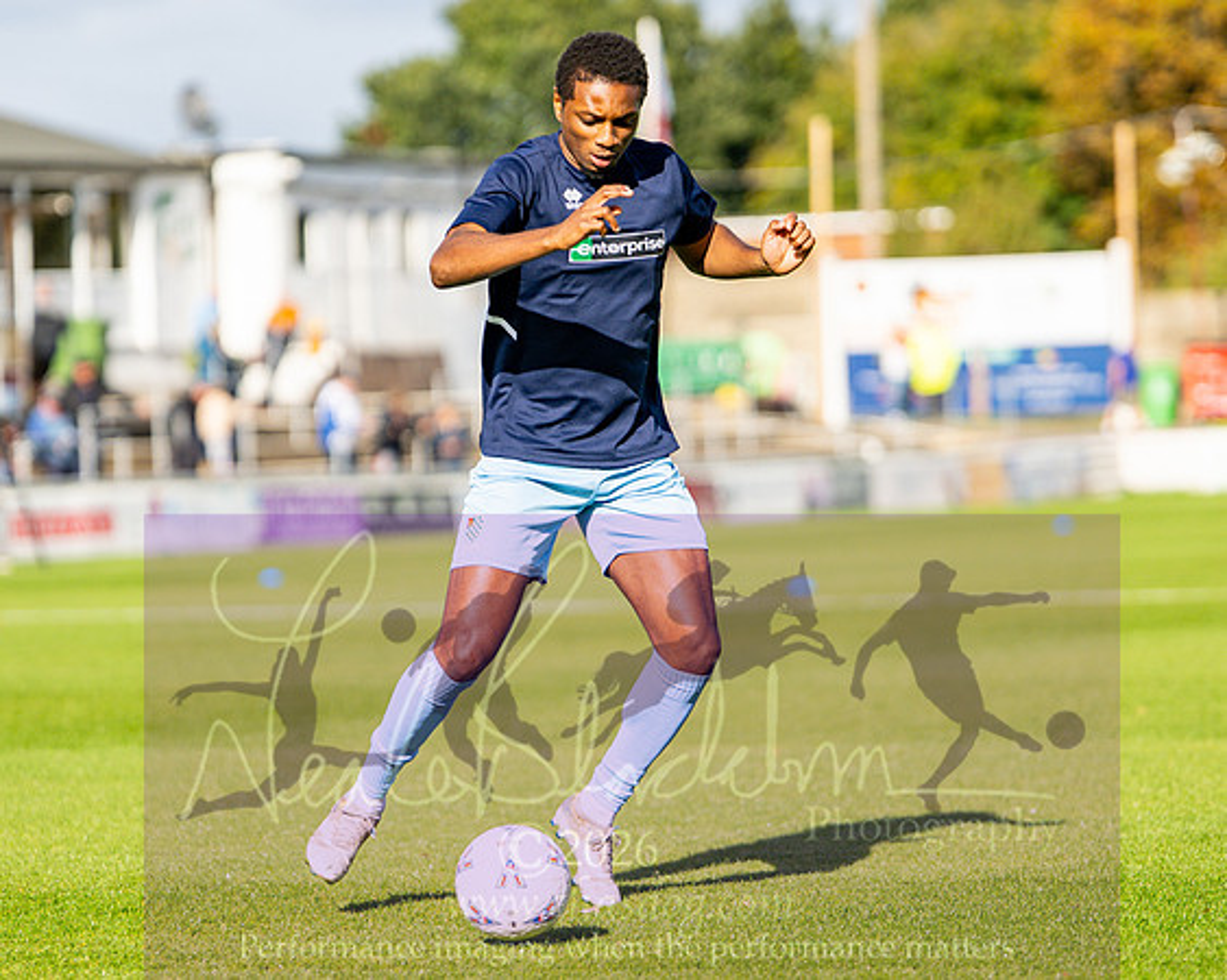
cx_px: 498
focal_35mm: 181
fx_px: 6577
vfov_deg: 8.5
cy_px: 434
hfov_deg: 10.7
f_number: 1.4
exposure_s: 1/8000
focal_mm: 85
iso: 100
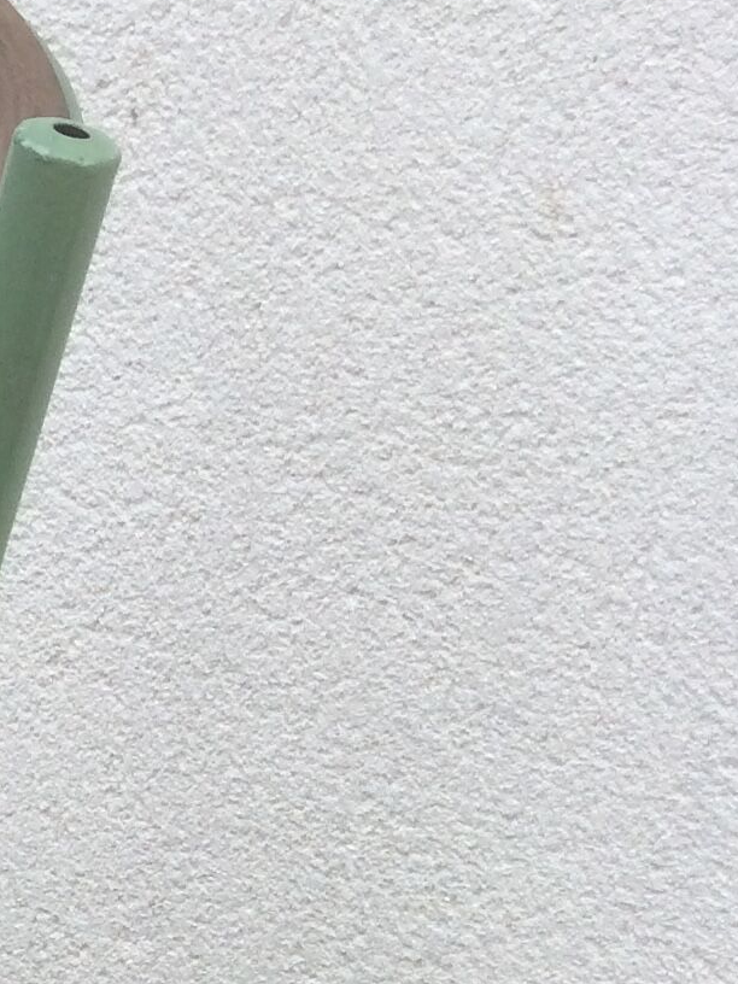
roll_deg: -3.9
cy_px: 1468
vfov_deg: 15.6
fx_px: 3297
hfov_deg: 11.8
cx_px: -591
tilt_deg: -32.2
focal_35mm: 116
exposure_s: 1/383
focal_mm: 4.15
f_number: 2.2
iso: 32
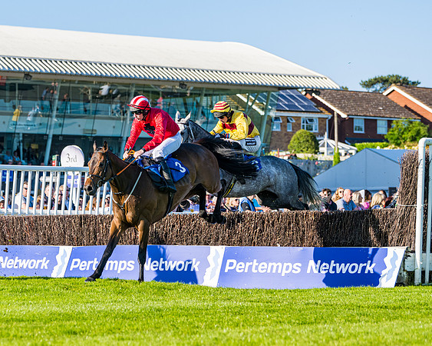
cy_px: 139
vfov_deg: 9.6
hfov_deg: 12.0
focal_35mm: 160
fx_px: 2046
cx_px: 156
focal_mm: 116
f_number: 4
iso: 200
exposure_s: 1/2000
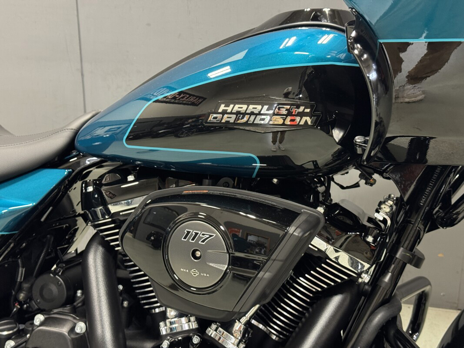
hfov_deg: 39.7
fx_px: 643
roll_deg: -0.7
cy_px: 174
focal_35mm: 48
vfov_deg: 30.3
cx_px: 232
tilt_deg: -18.6
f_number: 1.78
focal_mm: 6.76
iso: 500
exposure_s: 1/40
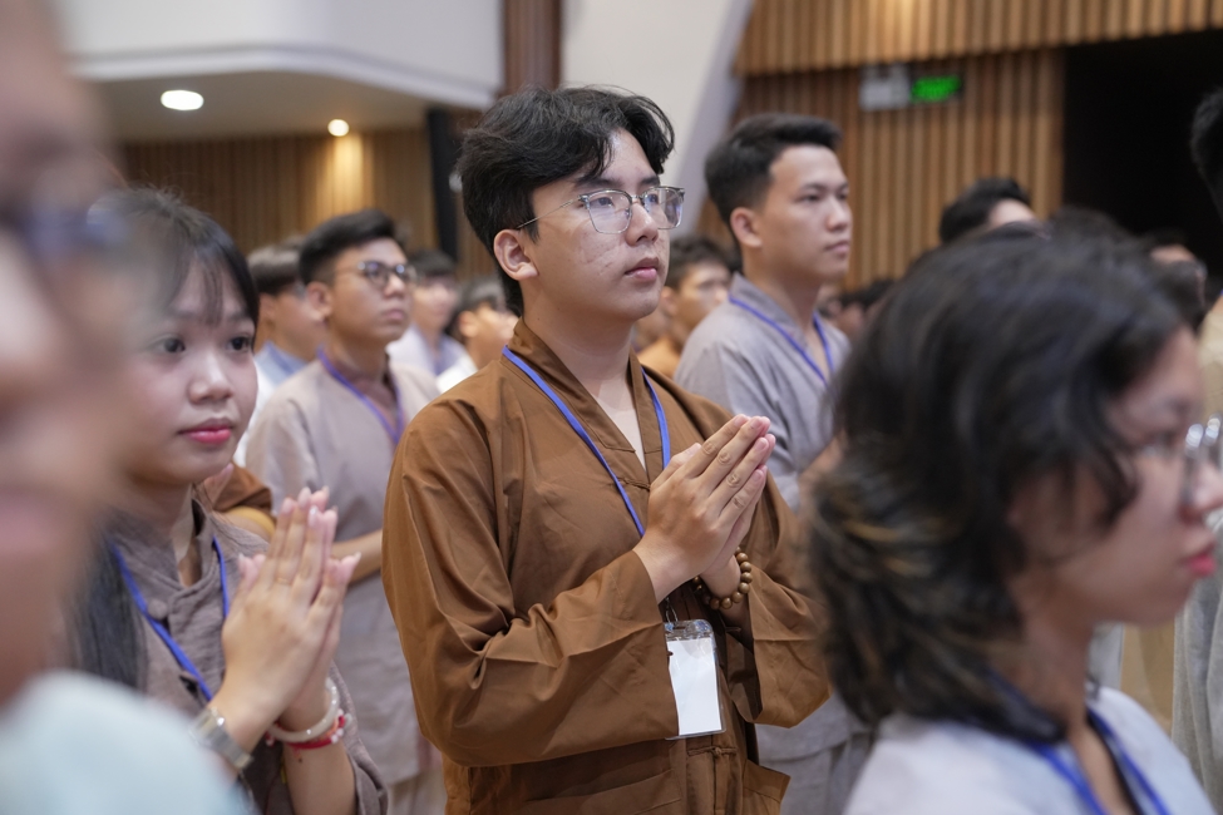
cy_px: 408
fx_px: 1631
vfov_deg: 28.1
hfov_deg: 41.1
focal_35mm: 48
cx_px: 612
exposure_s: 1/250
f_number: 2.8
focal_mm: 48
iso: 4000
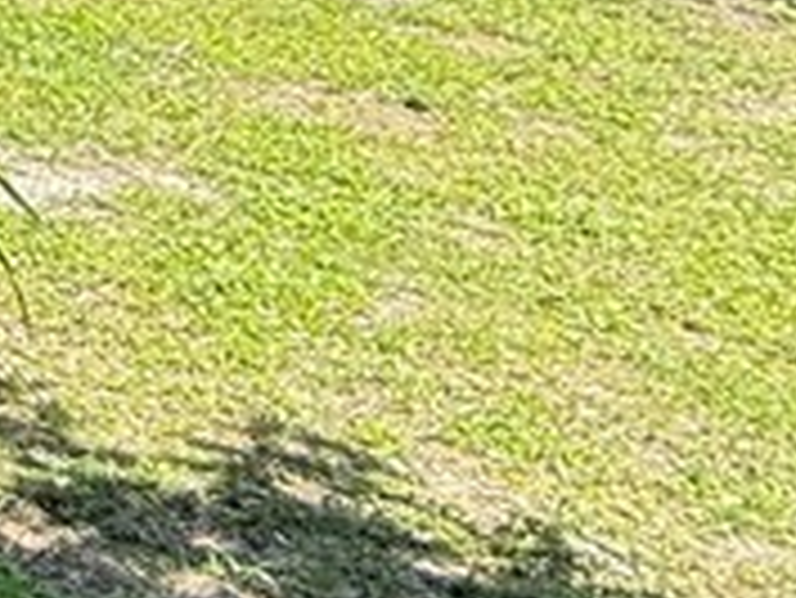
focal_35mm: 81
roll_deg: -0.3
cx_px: -1273
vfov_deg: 17.0
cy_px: -216
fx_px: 1864
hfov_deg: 13.7
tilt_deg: -6.7
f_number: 2.2
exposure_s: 1/268
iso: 64
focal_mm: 2.22
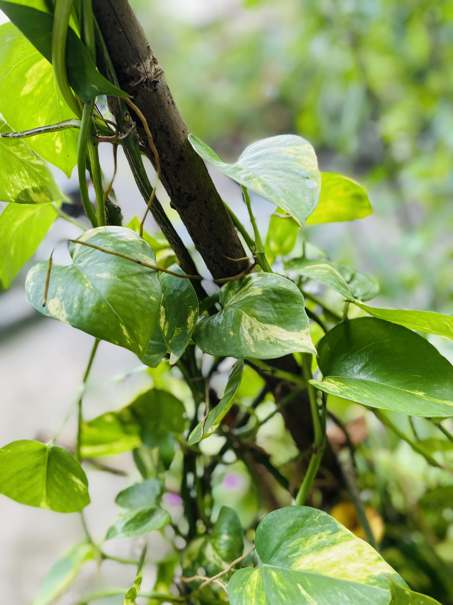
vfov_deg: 67.3
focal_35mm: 26
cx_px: 226
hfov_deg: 53.1
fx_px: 454
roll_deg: +14.5
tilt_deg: -26.1
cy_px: 302
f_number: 1.6
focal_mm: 5.1
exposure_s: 1/121
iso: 64
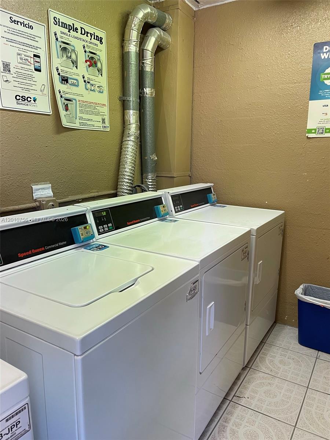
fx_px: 330
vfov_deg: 67.3
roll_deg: +1.3
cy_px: 220
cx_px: 165
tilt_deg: -10.9
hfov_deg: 53.1
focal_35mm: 26
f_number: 1.6
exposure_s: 1/60
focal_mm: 4.2
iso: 80
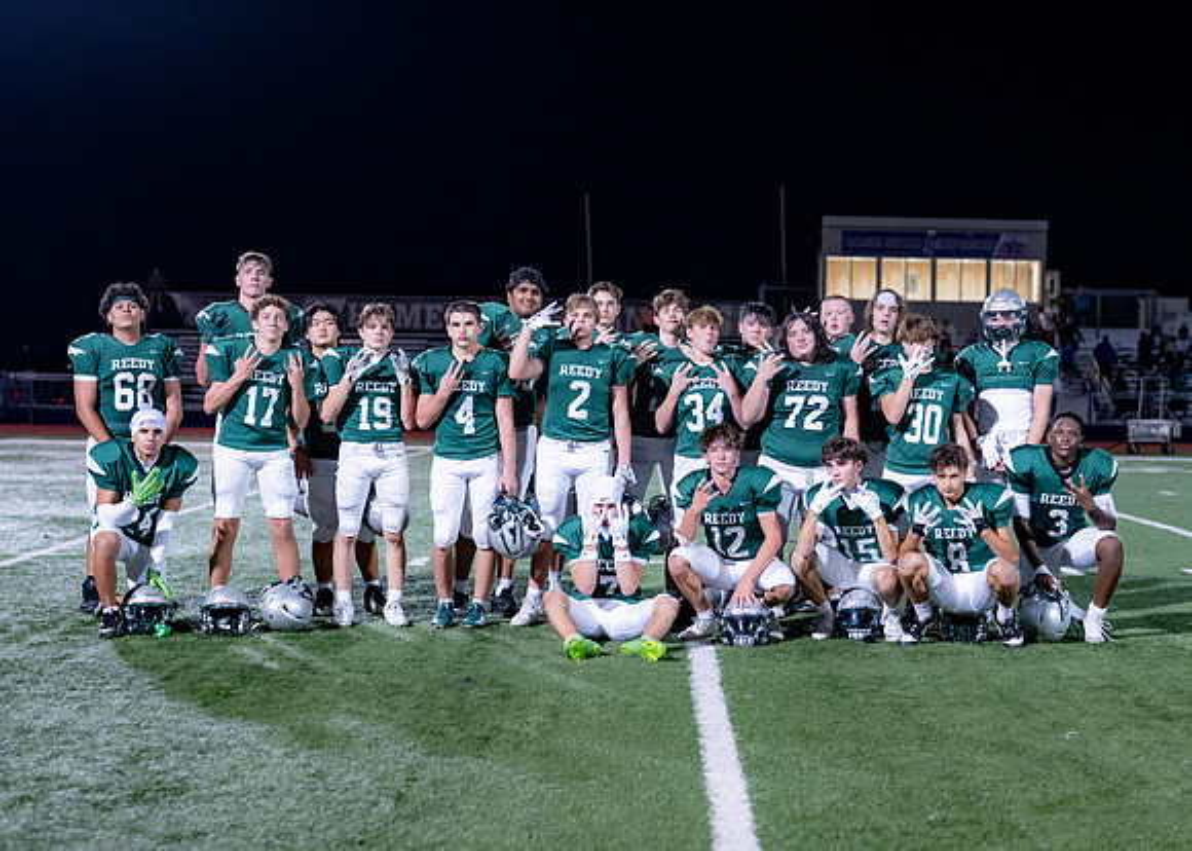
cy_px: 452
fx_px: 2343
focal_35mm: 69
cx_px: 695
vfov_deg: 20.6
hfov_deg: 28.5
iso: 1250
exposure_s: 1/500
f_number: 2
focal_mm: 50
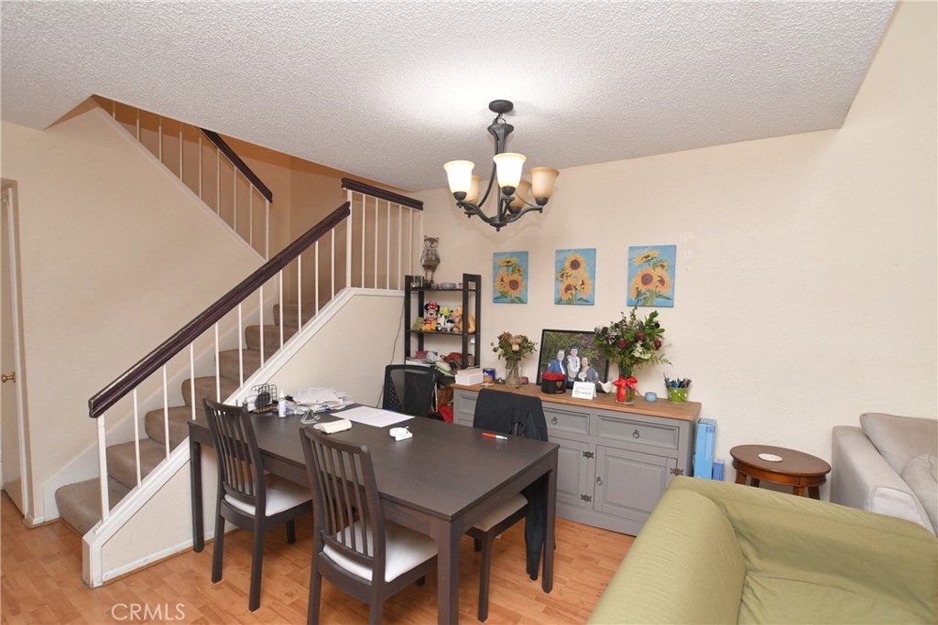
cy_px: 312
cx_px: 469
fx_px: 430
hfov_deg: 95.0
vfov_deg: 72.1
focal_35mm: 16
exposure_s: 1/60
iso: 800
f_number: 7.1
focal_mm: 11
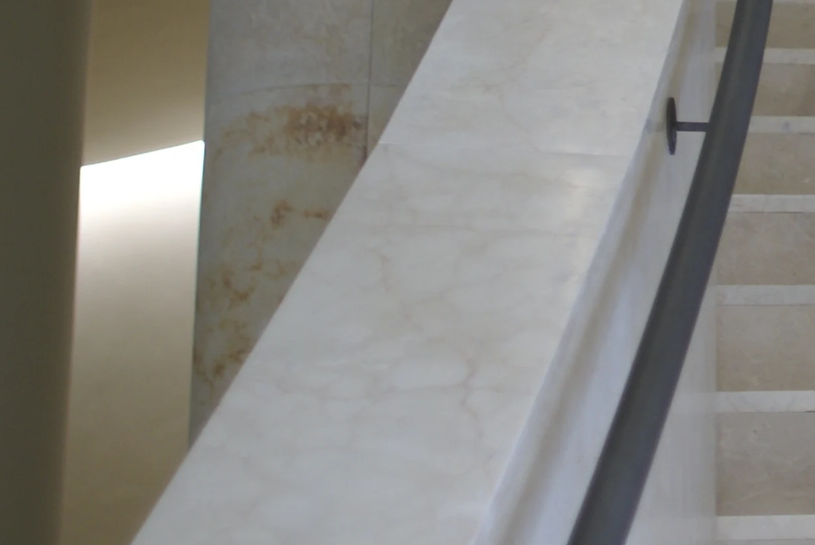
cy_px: -31
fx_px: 2584
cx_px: 1049
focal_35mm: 114
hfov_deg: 16.9
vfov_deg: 11.9
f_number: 2
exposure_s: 1/40
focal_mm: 24
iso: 100
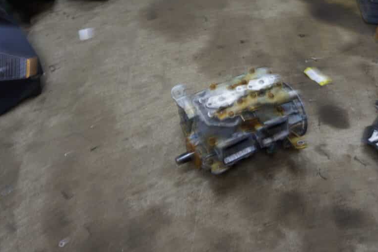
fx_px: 378
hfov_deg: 52.8
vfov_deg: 36.9
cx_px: 226
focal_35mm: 36
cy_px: 132
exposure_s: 1/4
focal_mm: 18
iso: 100
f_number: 3.5
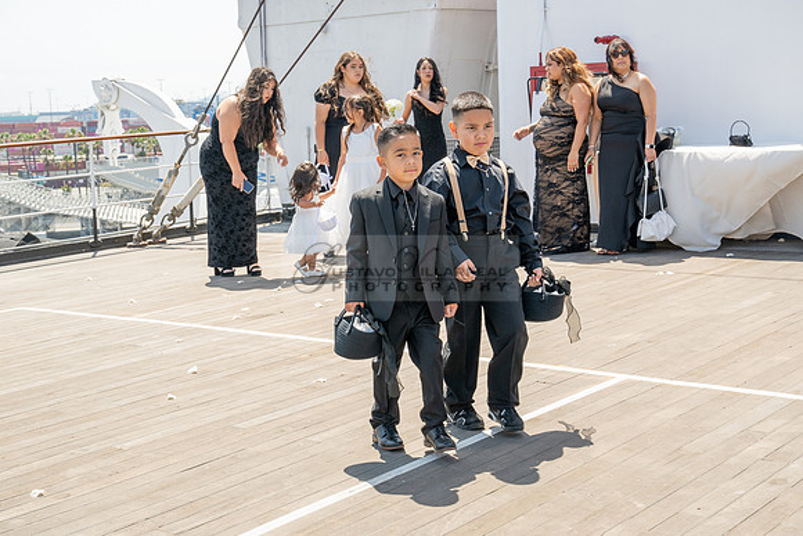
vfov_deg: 25.1
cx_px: 402
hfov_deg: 36.9
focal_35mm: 54
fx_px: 1205
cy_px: 268
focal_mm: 54
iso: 200
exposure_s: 1/200
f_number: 9
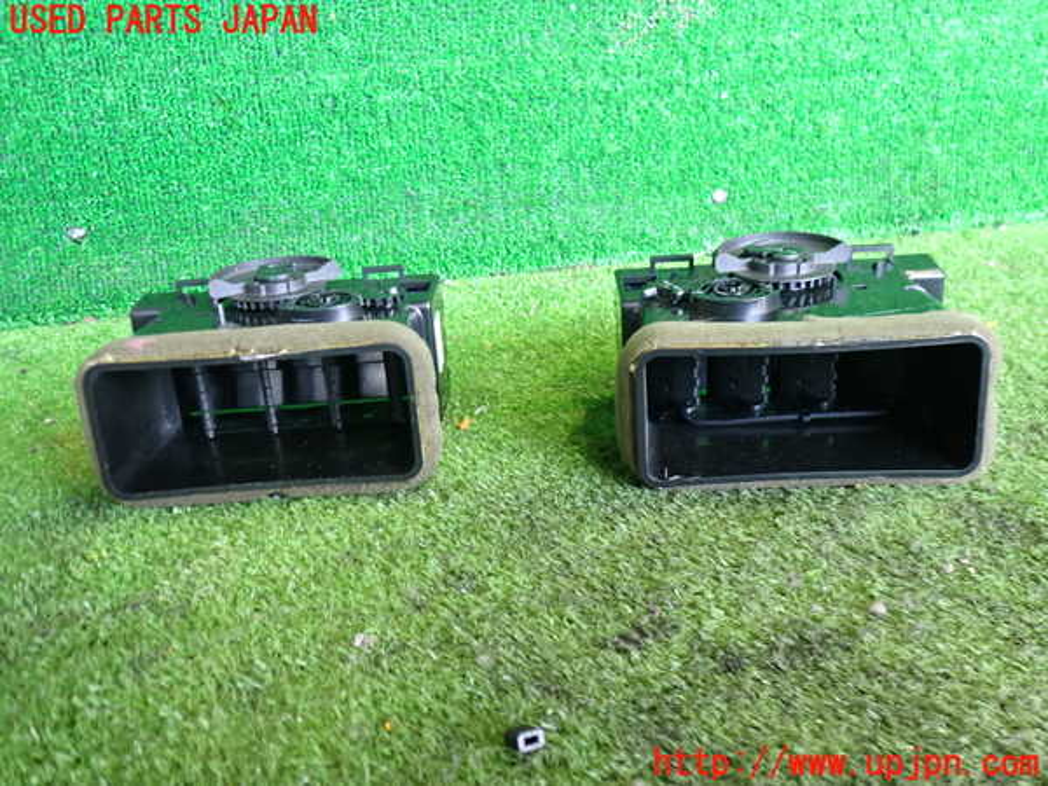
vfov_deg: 46.8
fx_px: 908
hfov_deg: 60.0
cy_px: 393
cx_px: 524
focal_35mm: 30
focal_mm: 5.4
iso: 320
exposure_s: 1/30
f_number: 2.3
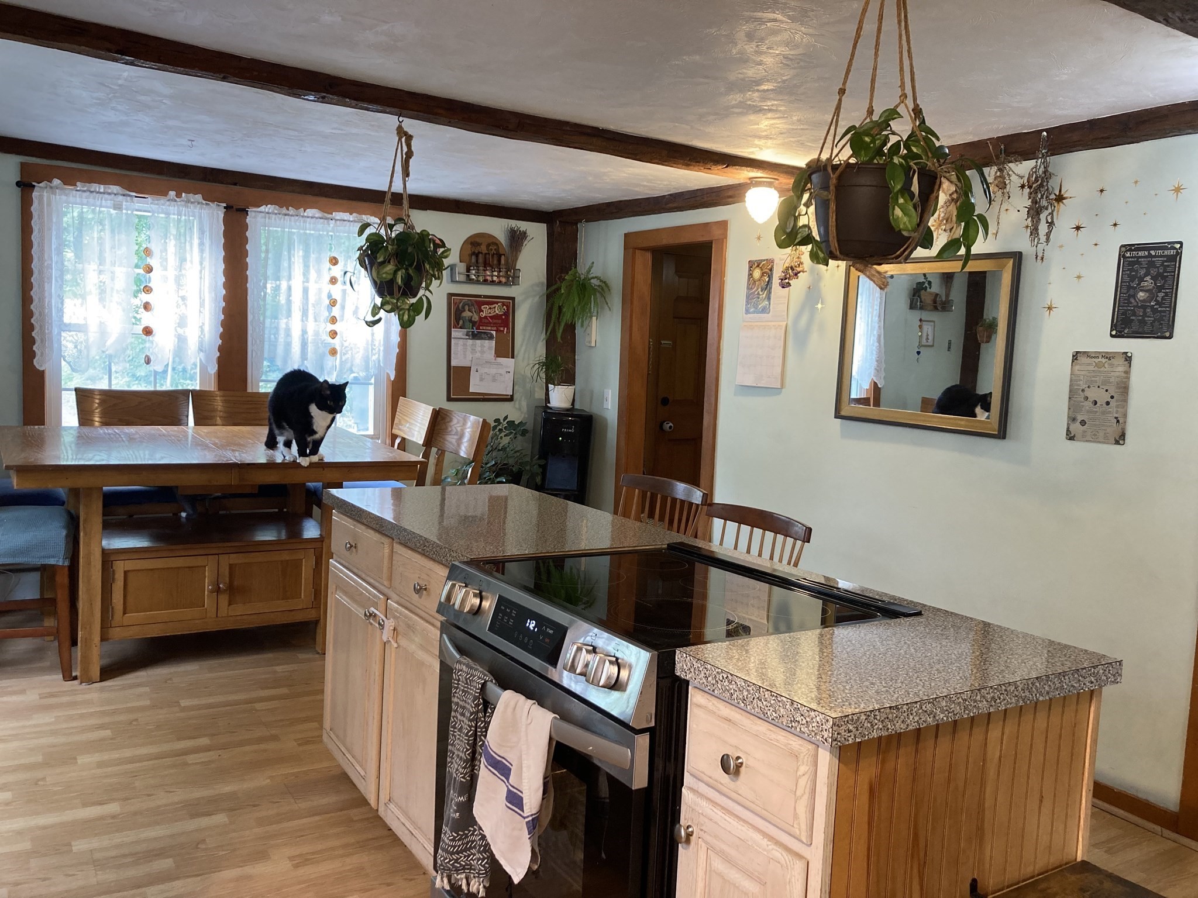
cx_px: 599
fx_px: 969
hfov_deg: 63.4
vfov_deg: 49.7
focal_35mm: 28
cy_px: 449
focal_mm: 3.99
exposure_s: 1/60
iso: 125
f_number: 1.8
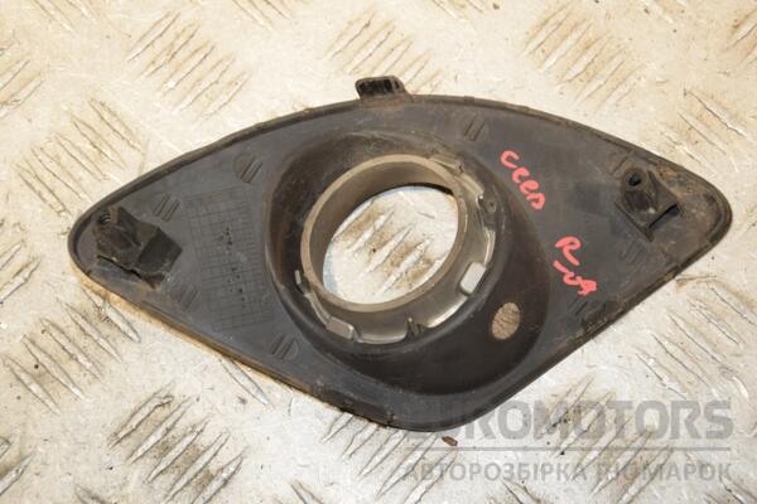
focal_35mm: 87
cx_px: 378
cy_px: 252
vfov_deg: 15.7
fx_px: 1829
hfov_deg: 23.4
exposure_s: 1/200
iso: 800
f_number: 7.1
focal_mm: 58
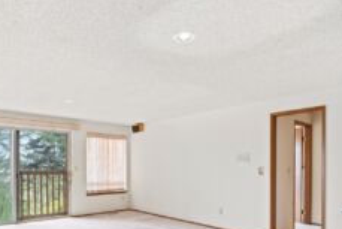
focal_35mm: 28
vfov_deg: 44.7
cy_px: 174
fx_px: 266
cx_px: 158
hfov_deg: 65.4
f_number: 8
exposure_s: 1
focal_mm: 16
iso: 125
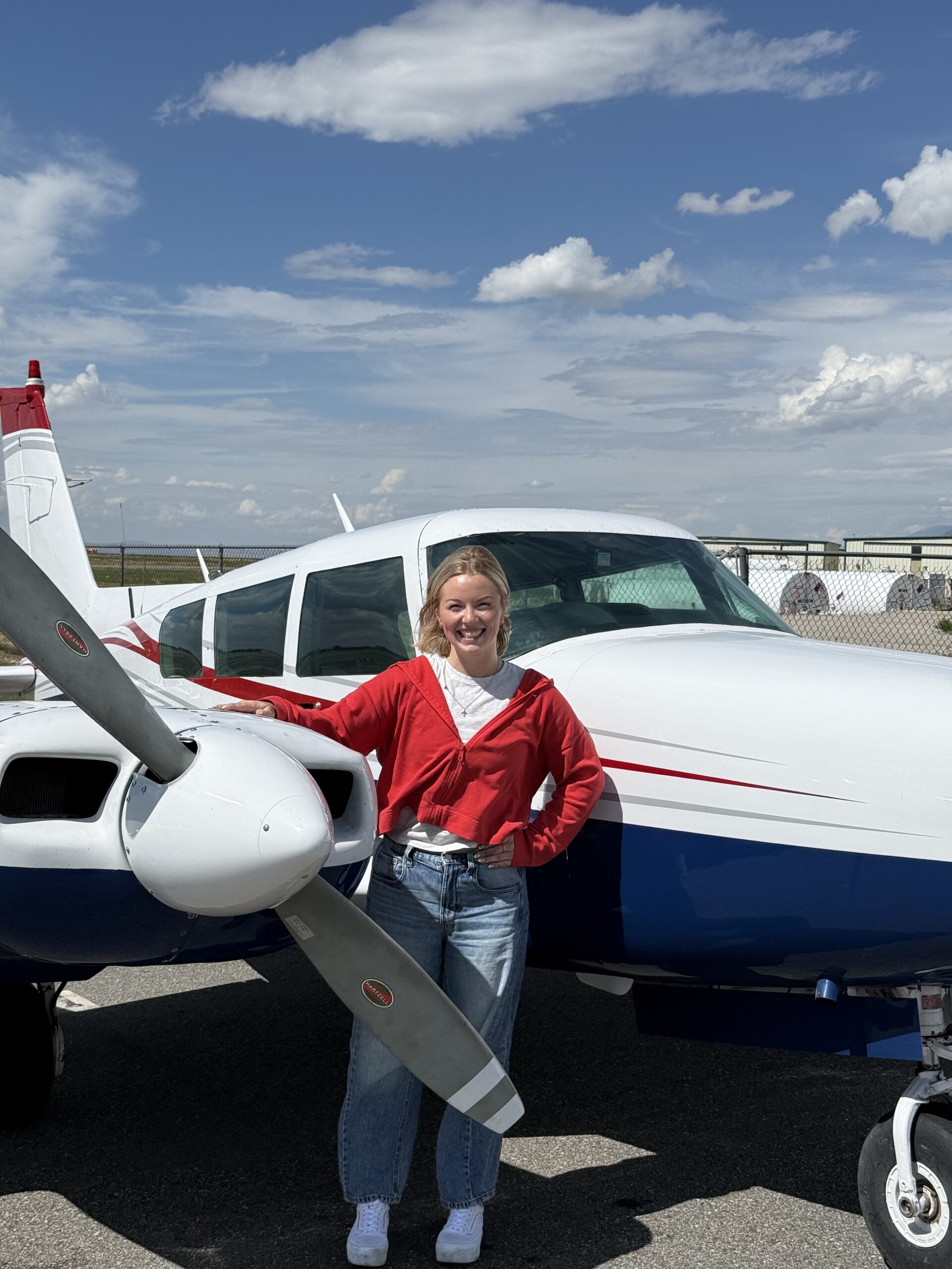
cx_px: 476
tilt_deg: -2.1
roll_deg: -1.4
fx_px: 1760
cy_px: 634
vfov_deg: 39.7
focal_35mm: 48
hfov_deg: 30.3
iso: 64
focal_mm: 6.76
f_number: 1.78
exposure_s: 1/11364
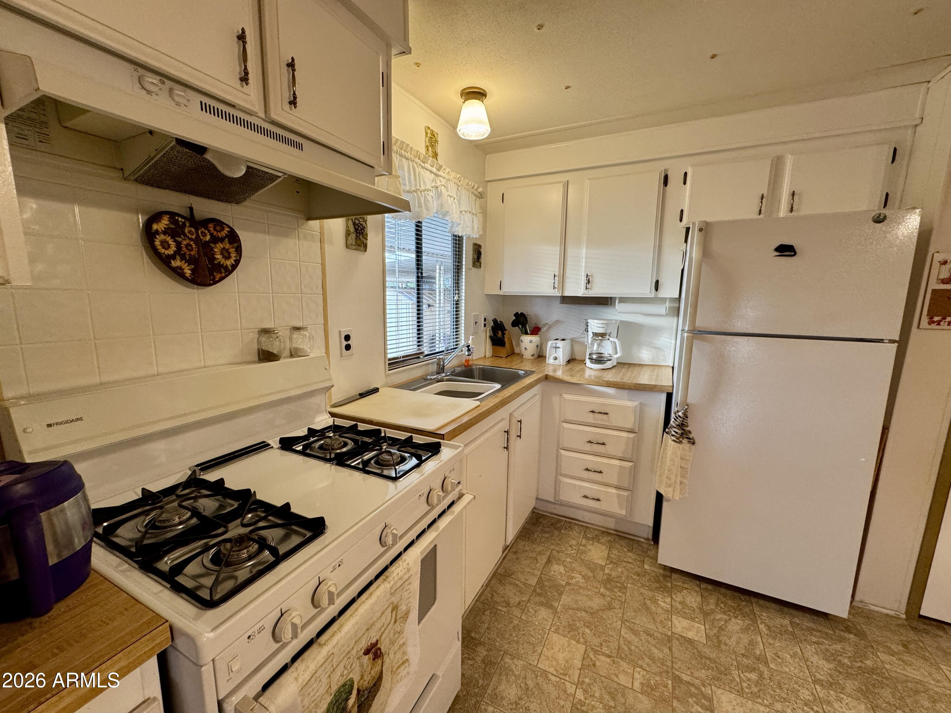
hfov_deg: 102.1
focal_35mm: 14
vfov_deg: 85.7
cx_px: 476
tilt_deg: -8.2
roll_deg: -0.3
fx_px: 385
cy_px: 356
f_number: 2.2
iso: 250
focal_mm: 2.22
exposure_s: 1/120
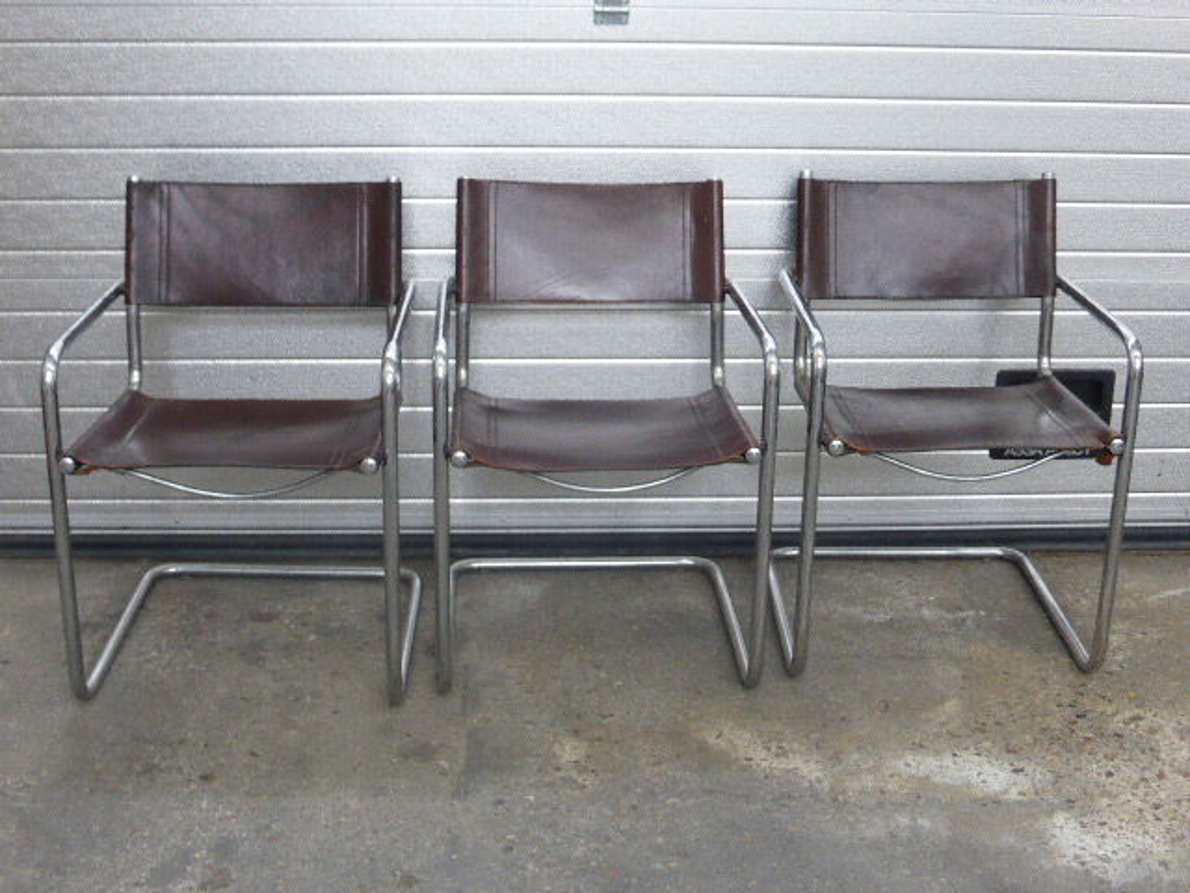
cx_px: 595
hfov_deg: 38.9
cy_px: 446
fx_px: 1684
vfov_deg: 29.7
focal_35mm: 49
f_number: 4.2
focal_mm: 8.5
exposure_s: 1/30
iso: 400
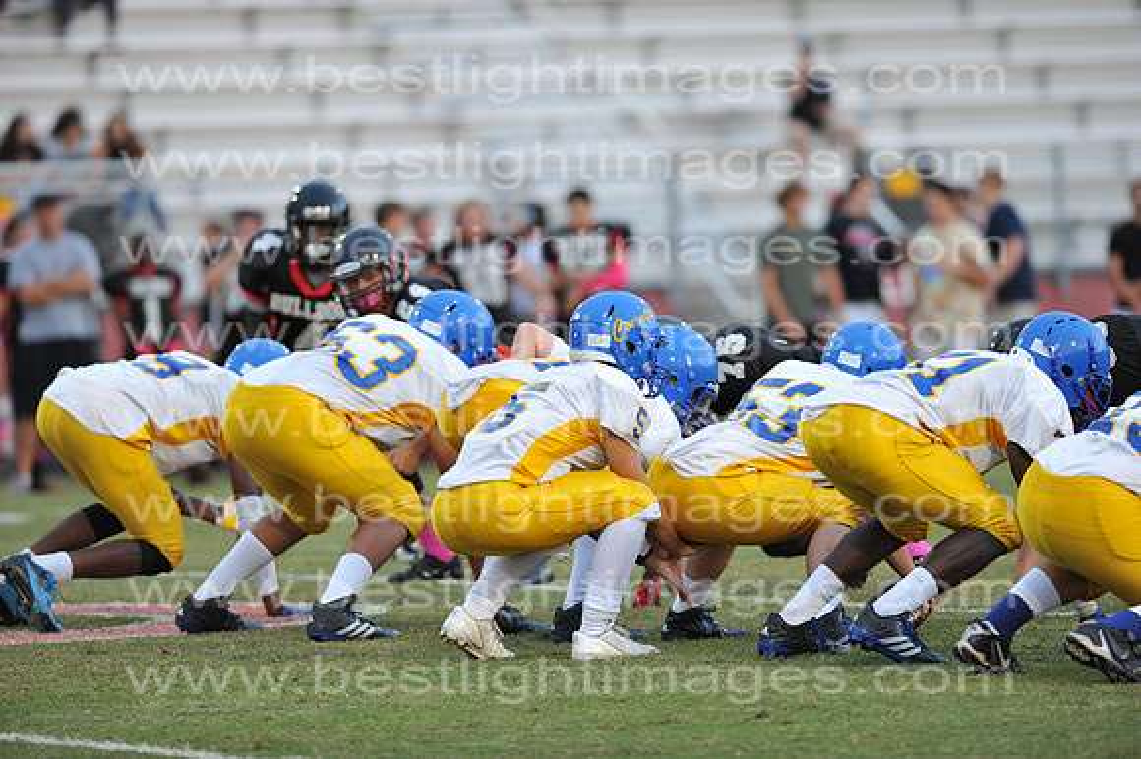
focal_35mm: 300
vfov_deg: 4.6
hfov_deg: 6.9
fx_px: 9503
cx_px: 570
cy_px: 380
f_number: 4
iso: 2000
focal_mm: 300
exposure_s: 1/500
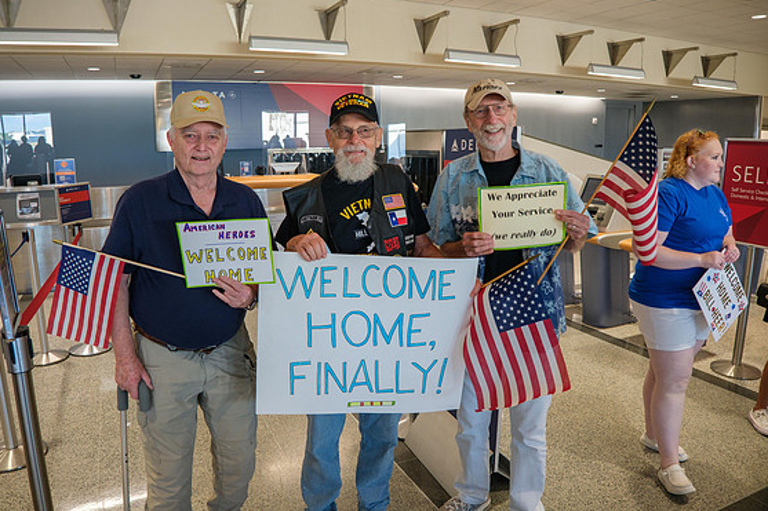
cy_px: 247
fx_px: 533
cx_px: 370
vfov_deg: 51.2
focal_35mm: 25
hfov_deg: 71.5
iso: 640
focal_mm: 16
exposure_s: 1/40
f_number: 4
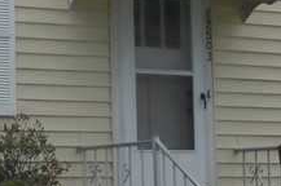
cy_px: 140
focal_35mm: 172
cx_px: -69
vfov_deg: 7.9
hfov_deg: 11.7
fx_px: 1341
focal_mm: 6.3
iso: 64
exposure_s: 1/706
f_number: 3.5
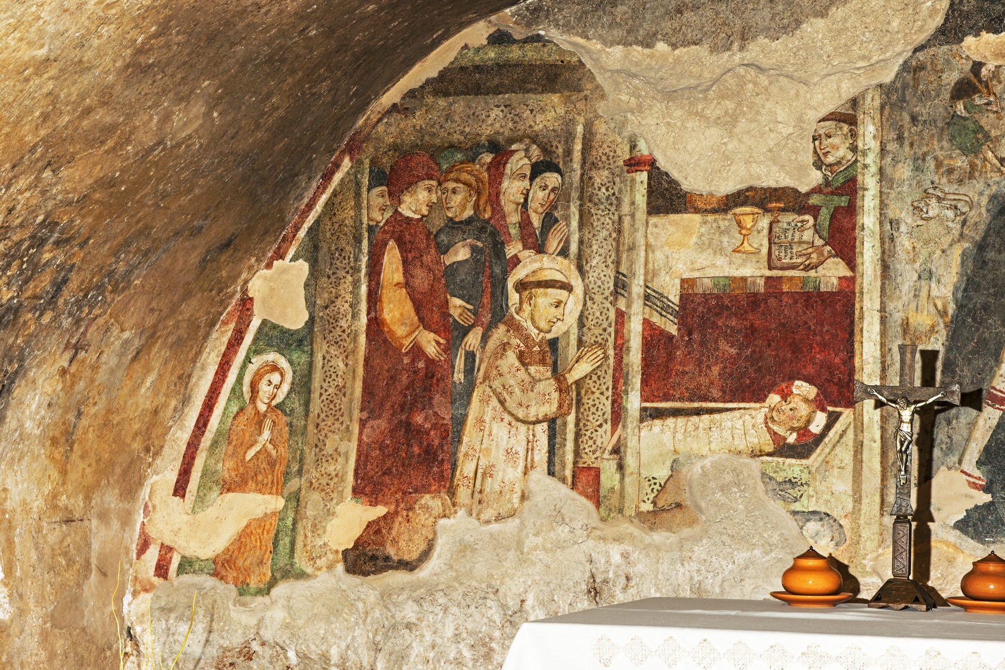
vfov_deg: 19.5
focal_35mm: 70
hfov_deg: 28.8
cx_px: 502
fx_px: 1954
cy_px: 335
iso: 100
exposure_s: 1/160
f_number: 8
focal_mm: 70
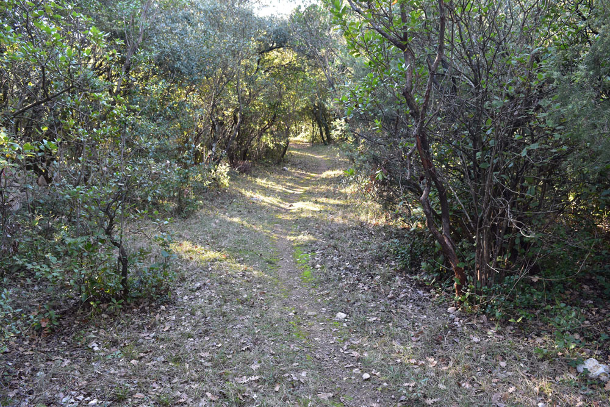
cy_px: 204
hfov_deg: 67.4
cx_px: 305
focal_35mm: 27
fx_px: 458
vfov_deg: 47.9
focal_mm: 18
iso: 400
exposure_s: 1/25
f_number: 6.3
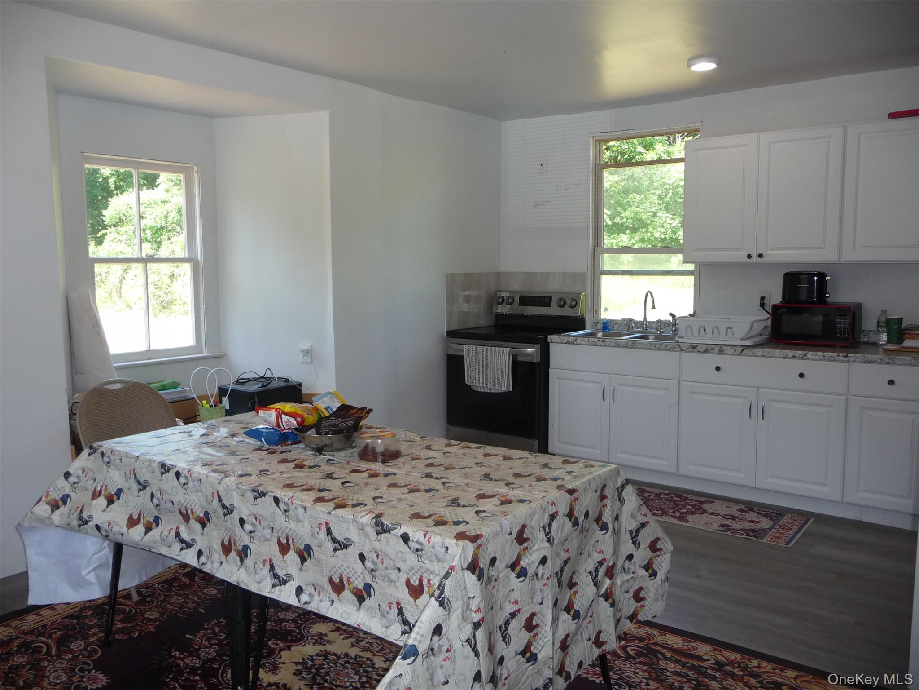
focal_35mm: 28
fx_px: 743
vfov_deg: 49.7
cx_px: 460
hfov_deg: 63.4
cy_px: 345
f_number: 3.3
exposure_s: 1/50
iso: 100
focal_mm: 4.7
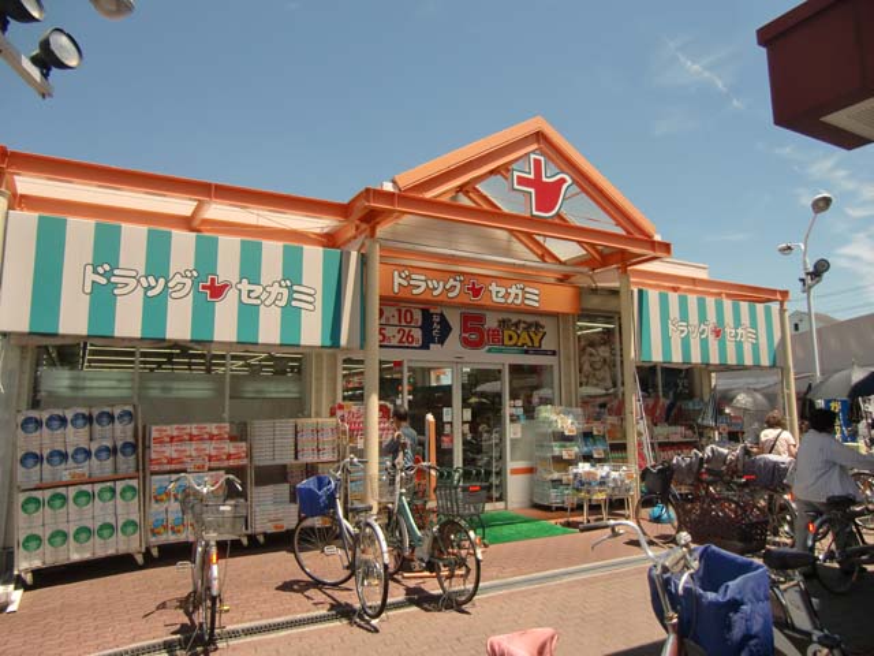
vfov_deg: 56.8
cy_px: 328
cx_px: 437
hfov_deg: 71.6
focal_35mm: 24
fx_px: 606
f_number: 3.2
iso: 64
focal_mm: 4.3
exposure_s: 1/800
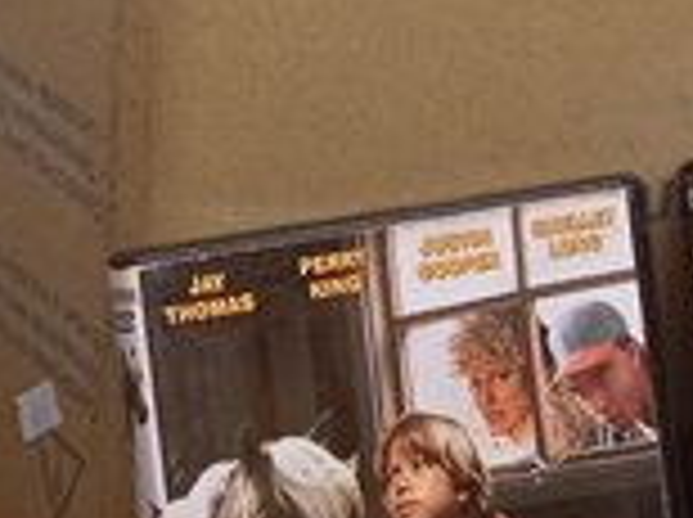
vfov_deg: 7.9
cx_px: 418
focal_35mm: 186
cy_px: -50
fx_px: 3718
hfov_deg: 10.6
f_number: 1.79
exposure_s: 1/60
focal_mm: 4.7
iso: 147
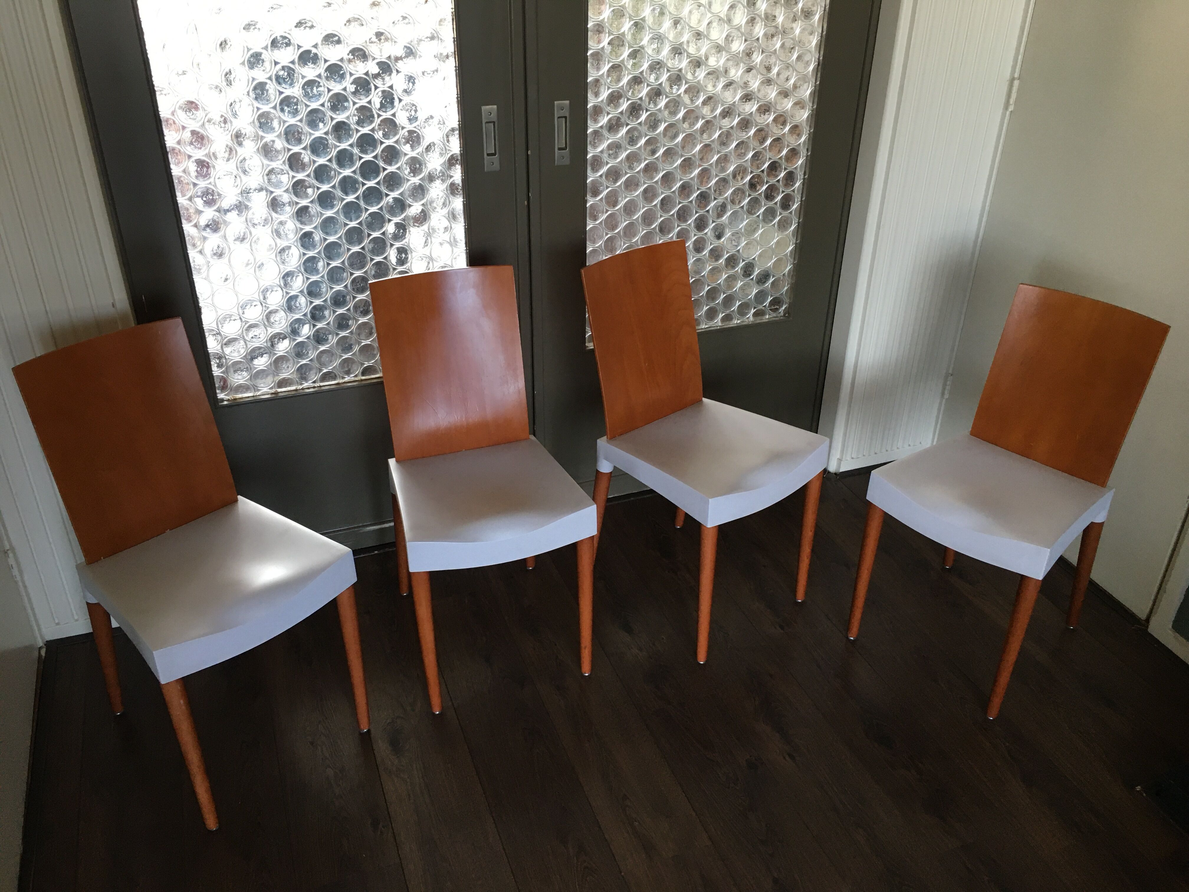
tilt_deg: -30.3
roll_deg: -0.7
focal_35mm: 29
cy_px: 446
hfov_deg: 61.7
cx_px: 594
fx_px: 996
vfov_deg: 48.2
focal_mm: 4.15
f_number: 2.2
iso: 64
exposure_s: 1/33
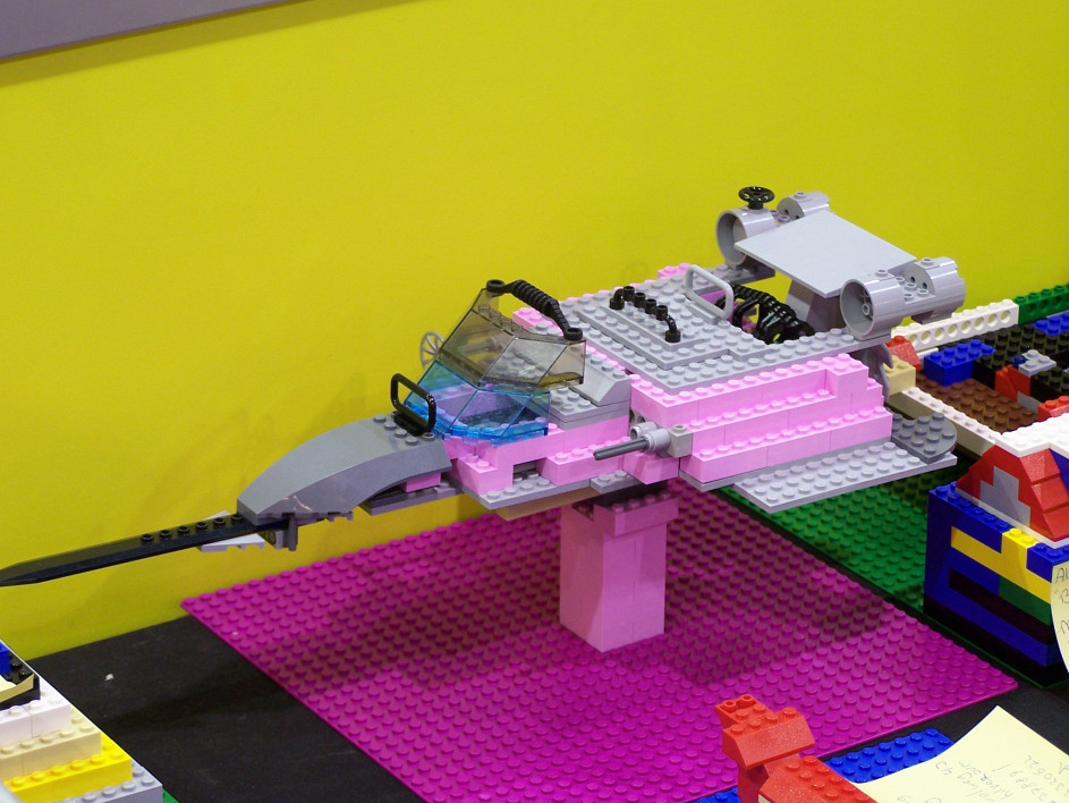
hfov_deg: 15.5
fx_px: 3923
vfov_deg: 11.7
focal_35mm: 127
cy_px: 387
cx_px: 499
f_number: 3.2
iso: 80
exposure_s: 1/3
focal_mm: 19.4
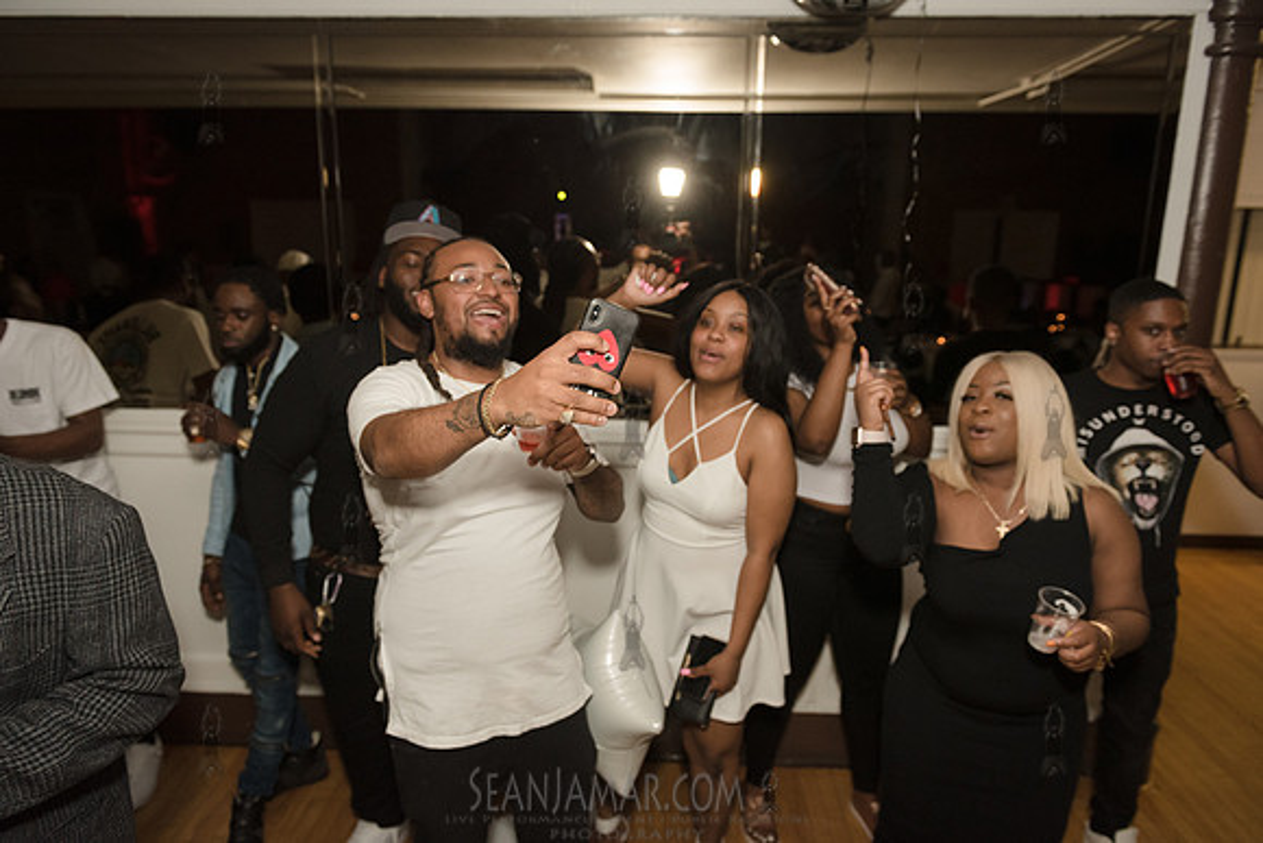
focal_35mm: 24
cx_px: 632
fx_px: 842
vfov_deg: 53.2
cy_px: 422
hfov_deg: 73.7
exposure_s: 1/400
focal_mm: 24
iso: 2000
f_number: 3.5
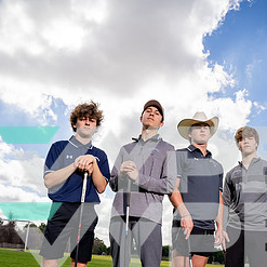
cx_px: 157
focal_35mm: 31
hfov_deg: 52.3
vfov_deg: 47.6
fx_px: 271
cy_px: 237
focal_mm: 20
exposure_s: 1/1000
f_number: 4
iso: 100
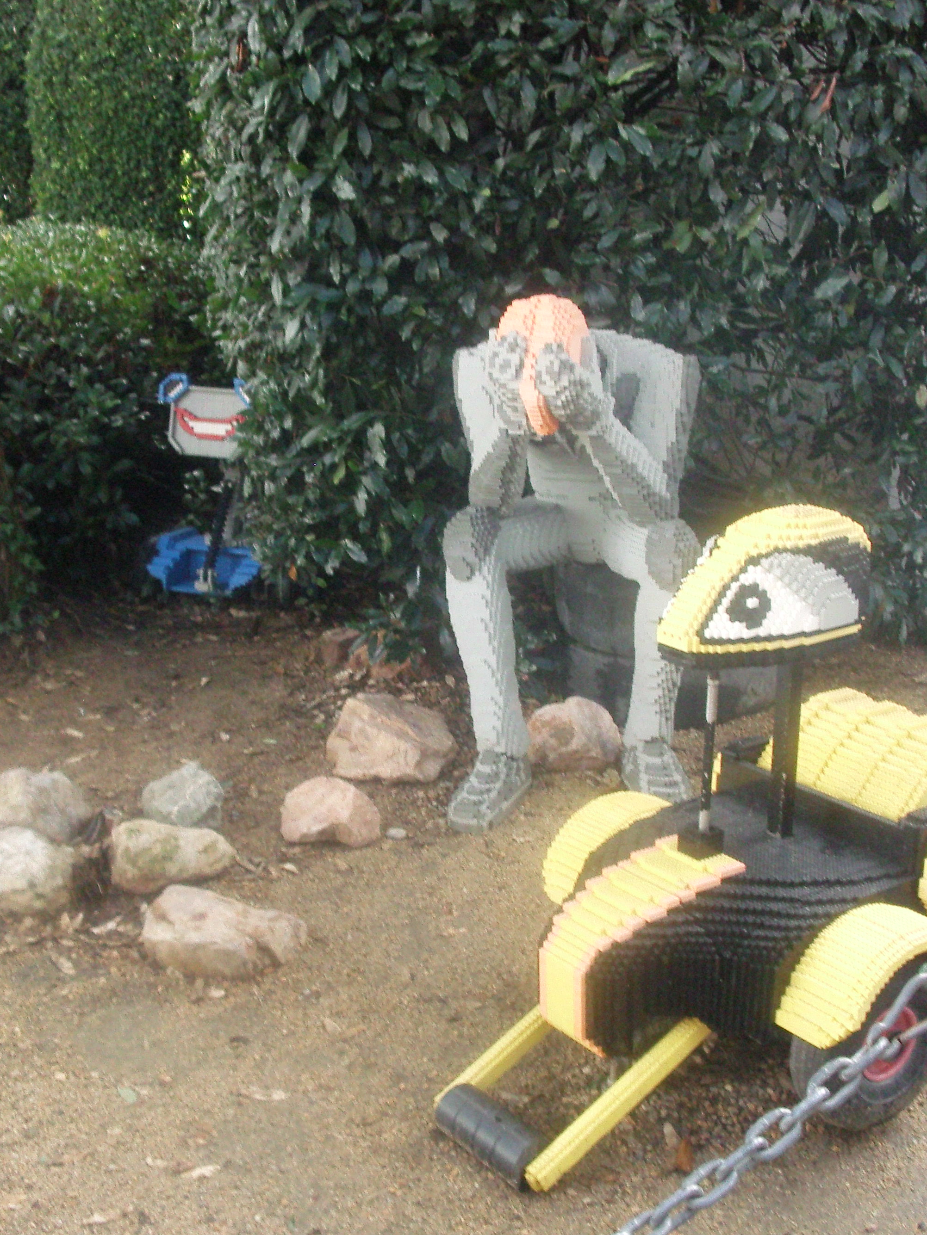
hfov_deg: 28.6
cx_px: 448
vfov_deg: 37.5
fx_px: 1821
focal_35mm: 51
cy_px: 618
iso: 350
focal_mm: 6.3
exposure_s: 1/60
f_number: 7.8
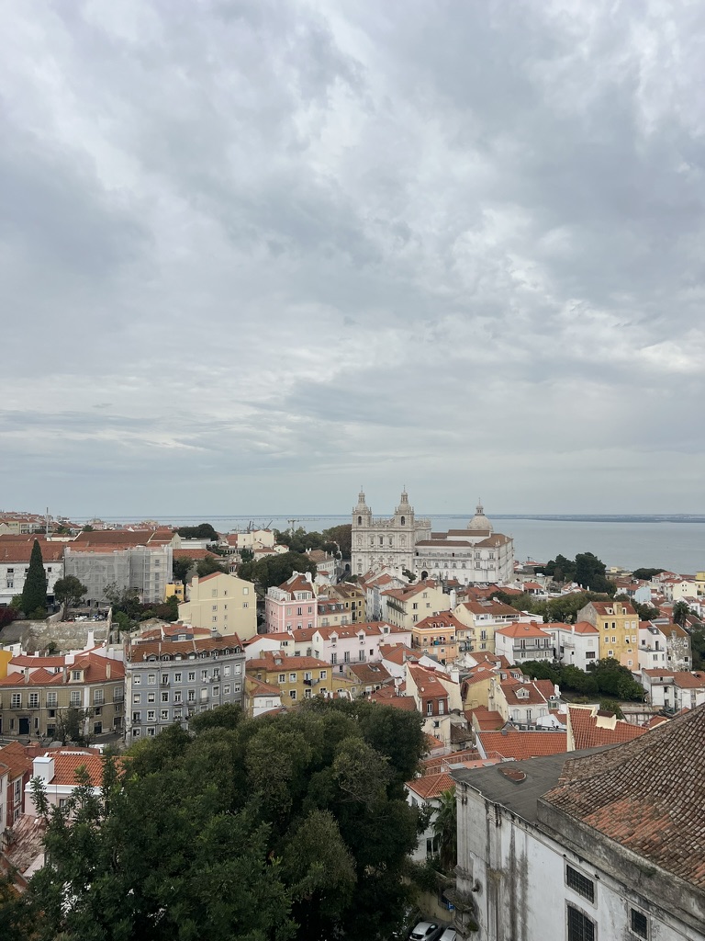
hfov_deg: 53.1
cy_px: 470
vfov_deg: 67.3
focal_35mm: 26
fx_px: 706
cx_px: 352
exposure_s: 1/3704
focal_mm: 5.7
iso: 50
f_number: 1.5
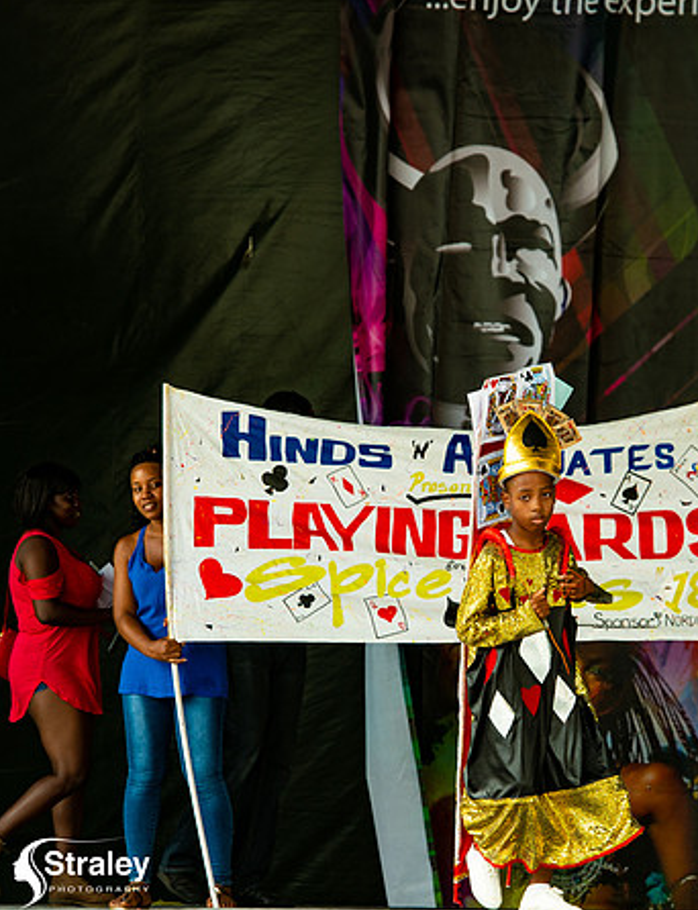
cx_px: 472
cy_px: 544
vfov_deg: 6.5
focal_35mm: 302
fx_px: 8006
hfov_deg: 5.0
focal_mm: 175
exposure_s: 1/200
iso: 160
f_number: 5.6
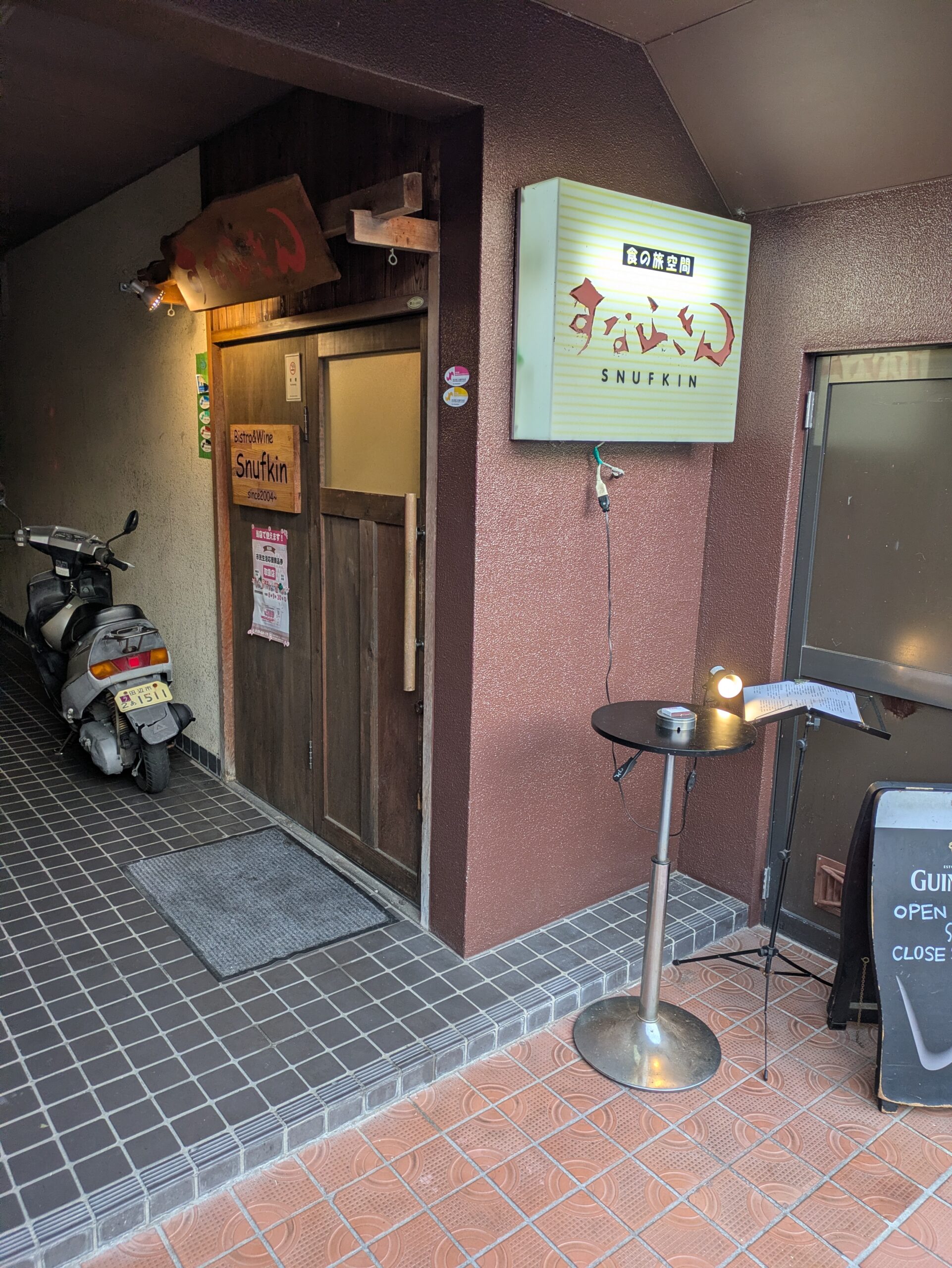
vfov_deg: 69.4
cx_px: 476
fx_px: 916
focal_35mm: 25
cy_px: 634
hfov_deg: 54.9
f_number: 1.89
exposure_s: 1/120
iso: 52
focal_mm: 5.43
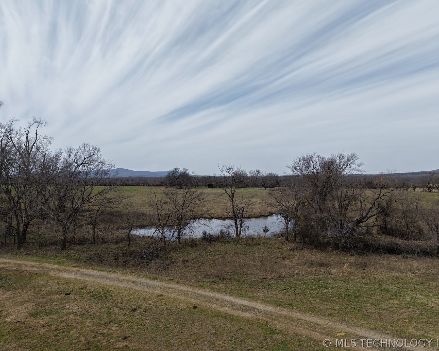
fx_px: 338
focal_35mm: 26
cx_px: 243
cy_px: 169
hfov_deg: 65.9
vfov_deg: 54.9
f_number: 1.8
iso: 140
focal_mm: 8.67
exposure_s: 1/5000
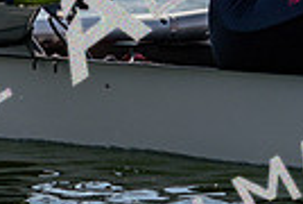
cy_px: -130
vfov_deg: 1.6
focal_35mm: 863
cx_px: -133
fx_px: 7280
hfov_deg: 2.4
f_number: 5.6
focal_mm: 200
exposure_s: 1/1600
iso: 100
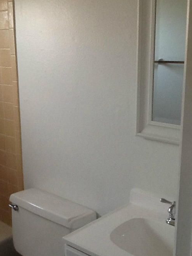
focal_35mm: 51
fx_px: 377
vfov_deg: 37.5
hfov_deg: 28.5
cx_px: 84
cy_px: 135
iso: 80
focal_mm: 2.03
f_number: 2.4
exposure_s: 1/30
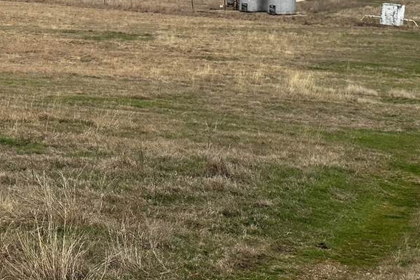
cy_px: -6
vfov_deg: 12.4
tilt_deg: -6.0
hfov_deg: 18.5
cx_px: 74
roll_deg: -0.8
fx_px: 1272
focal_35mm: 109
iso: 64
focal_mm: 6.86
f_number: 1.78
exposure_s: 1/2252
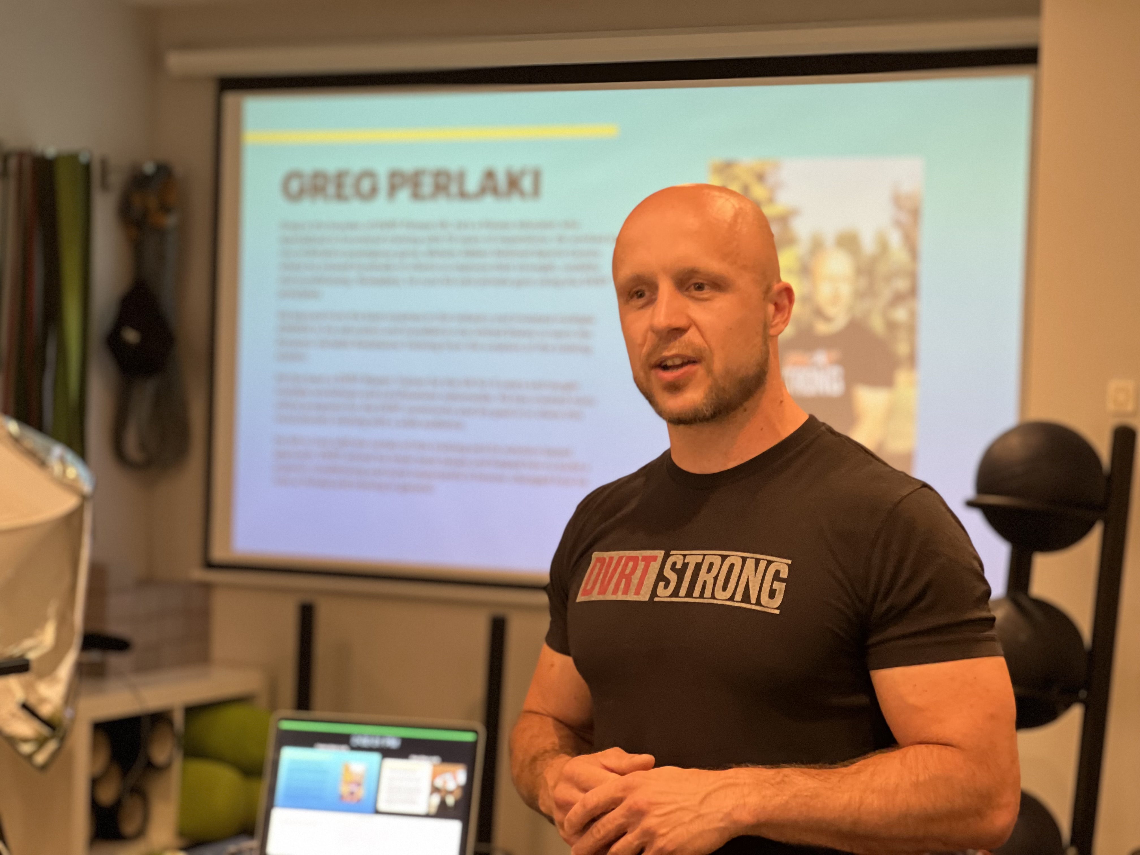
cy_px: 428
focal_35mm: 77
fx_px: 2536
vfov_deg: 19.1
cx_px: 570
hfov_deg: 25.3
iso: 400
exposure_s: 1/25
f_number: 2.8
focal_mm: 9
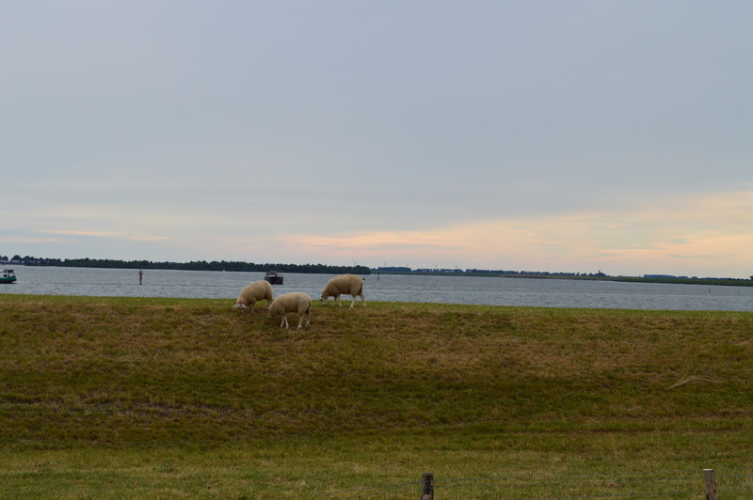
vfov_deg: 16.5
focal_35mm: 82
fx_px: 1724
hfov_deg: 24.6
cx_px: 376
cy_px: 250
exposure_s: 1/400
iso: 400
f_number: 11
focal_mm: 55
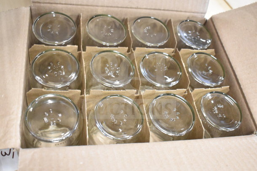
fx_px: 268
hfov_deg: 51.3
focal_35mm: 38
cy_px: 86
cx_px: 128
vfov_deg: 35.5
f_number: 4
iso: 5000
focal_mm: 25
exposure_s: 1/40
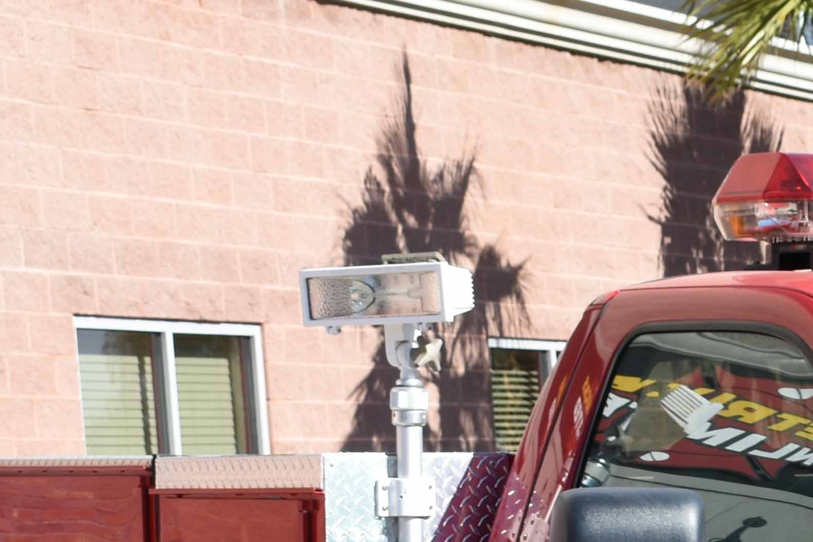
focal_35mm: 171
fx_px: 3862
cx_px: 1025
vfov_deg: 7.8
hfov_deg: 11.7
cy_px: 898
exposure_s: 1/200
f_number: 8
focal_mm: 30
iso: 100
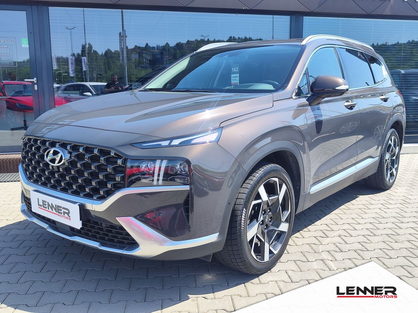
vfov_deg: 58.9
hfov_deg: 73.9
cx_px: 209
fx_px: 278
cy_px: 156
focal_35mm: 23
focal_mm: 7.01
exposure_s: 1/324
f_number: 1.69
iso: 50
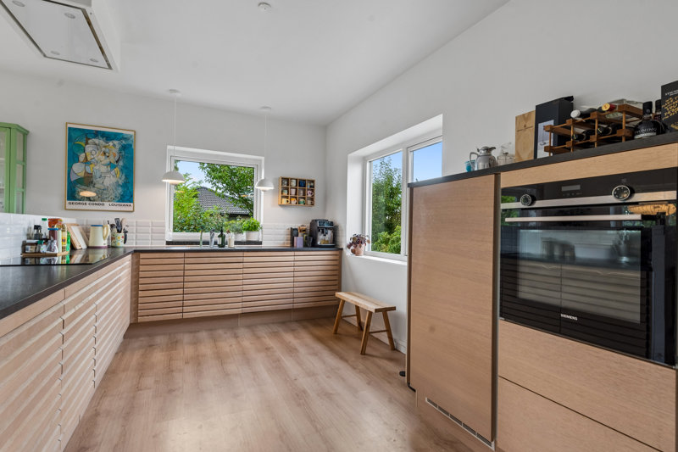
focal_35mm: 17
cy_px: 226
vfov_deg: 70.4
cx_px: 339
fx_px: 320
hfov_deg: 93.3
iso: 250
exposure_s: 1/13
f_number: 9
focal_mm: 17
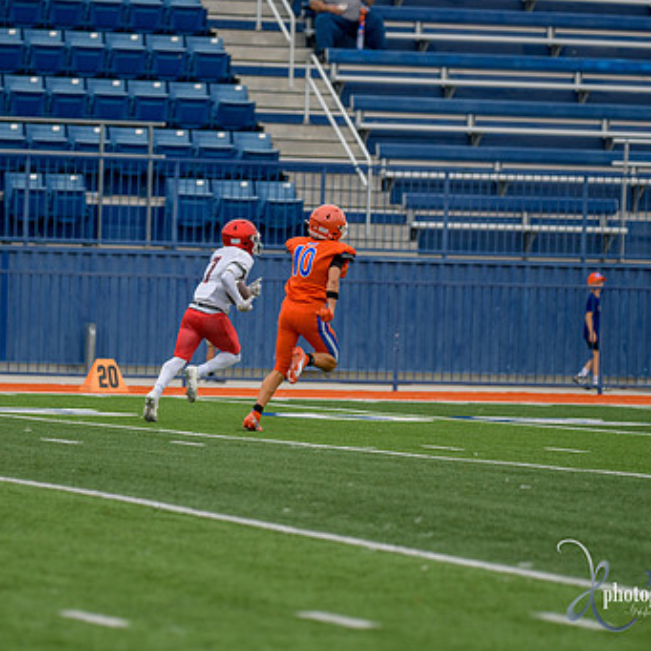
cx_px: 208
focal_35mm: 260
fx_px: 5532
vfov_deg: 6.7
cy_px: 310
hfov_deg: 6.7
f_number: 2.8
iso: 360
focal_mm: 180
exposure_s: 1/1000
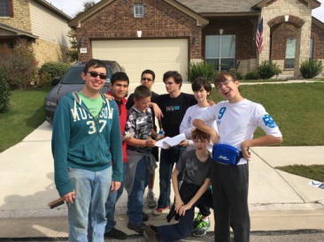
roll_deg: +1.0
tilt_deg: -9.2
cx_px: 162
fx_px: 271
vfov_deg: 48.2
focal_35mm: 29
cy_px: 121
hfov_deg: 61.7
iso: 25
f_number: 2.2
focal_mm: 4.15
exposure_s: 1/1748
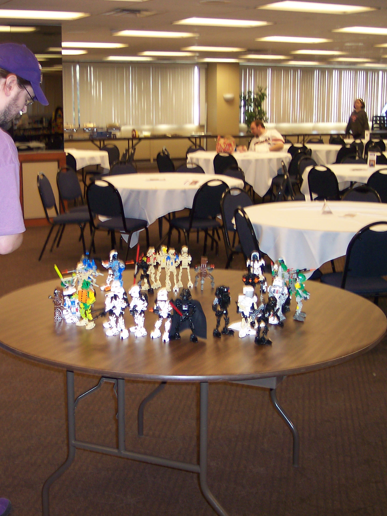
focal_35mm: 51
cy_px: 257
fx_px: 760
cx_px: 140
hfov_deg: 28.4
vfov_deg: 37.5
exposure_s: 1/30
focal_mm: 8
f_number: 2.8
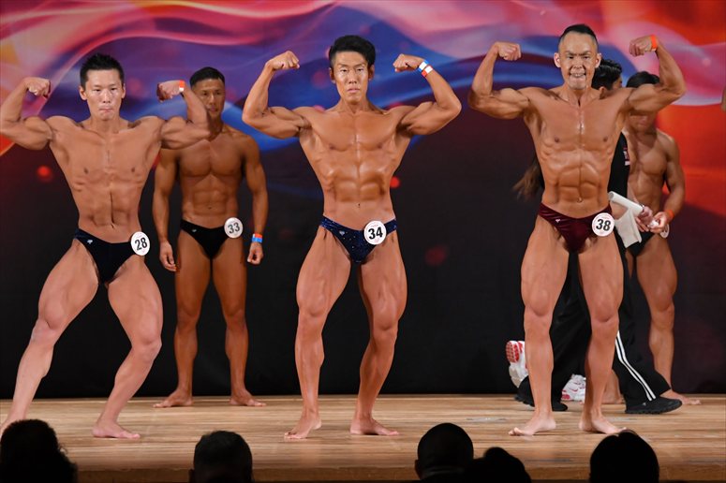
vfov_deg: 6.1
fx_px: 4535
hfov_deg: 9.2
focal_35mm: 225
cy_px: 242
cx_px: 363
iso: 3200
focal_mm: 150
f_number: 5.6
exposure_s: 1/400
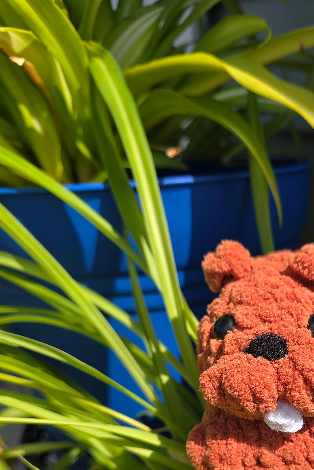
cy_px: 374
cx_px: 279
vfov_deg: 47.0
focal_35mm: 39
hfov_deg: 32.6
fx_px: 510
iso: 12
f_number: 1.7
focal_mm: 6.3
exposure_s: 1/728
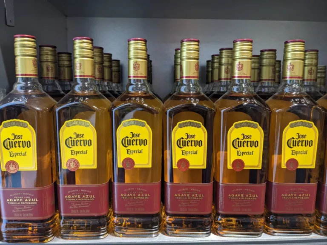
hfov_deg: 65.3
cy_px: 122
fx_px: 255
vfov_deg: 51.4
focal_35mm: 27
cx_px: 164
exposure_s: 1/23.8
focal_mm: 4.38
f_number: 1.73
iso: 83
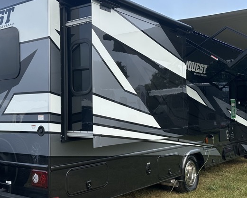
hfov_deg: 40.3
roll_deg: +0.7
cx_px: 114
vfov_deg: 32.7
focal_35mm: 46
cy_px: 94
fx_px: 336
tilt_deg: +3.3
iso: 80
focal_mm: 6.86
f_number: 1.78
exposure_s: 1/1198
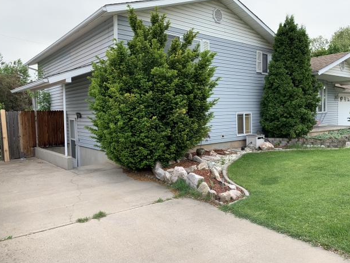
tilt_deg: -2.4
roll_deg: +0.8
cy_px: 132
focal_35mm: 27
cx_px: 175
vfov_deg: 51.4
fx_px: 273
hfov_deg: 65.3
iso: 25
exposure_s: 1/212
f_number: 1.8
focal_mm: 4.25
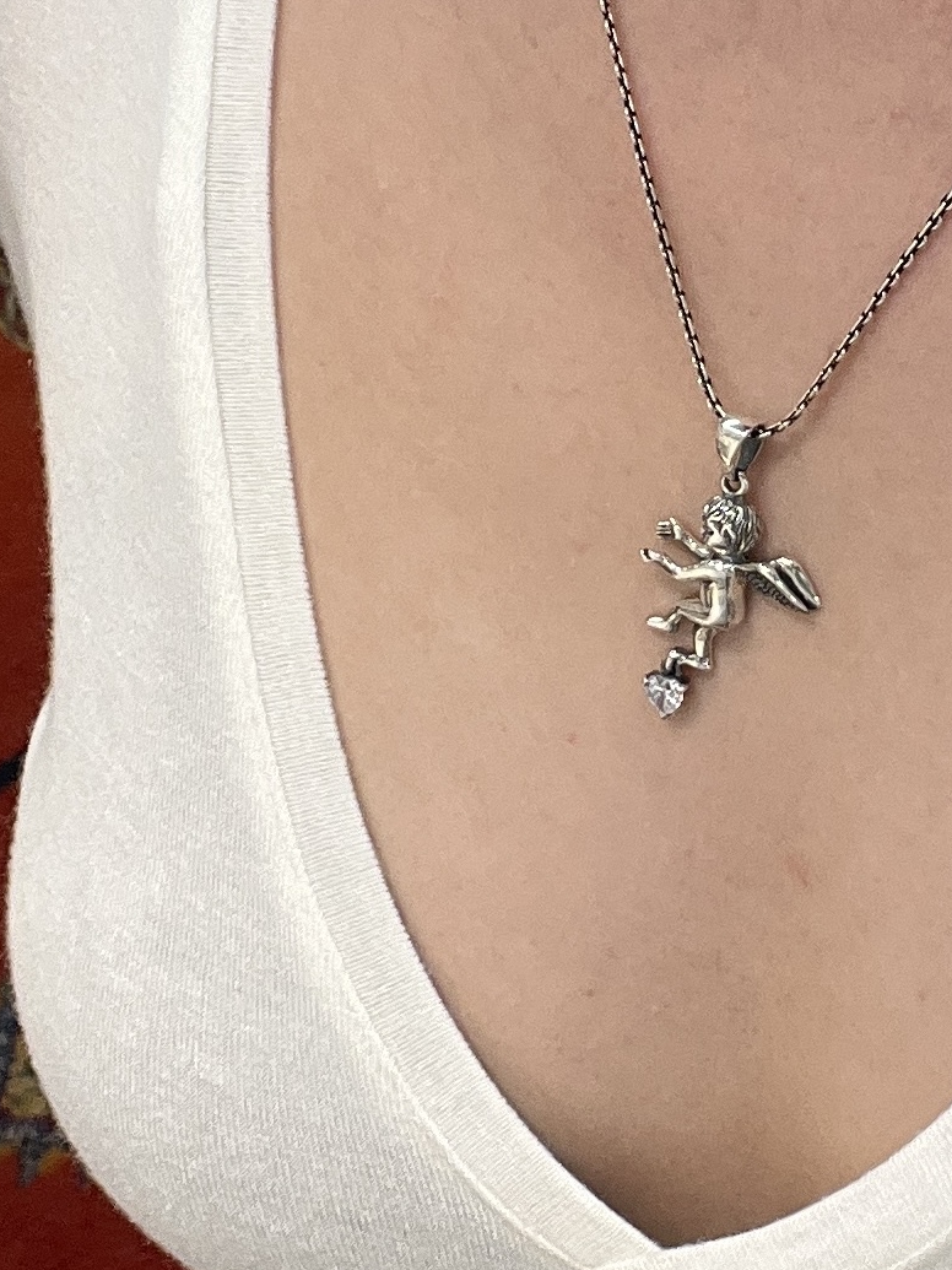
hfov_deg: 23.1
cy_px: 299
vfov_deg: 31.1
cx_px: 945
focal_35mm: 61
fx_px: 2237
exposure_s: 1/60
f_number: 2.2
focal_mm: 2.71
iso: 50
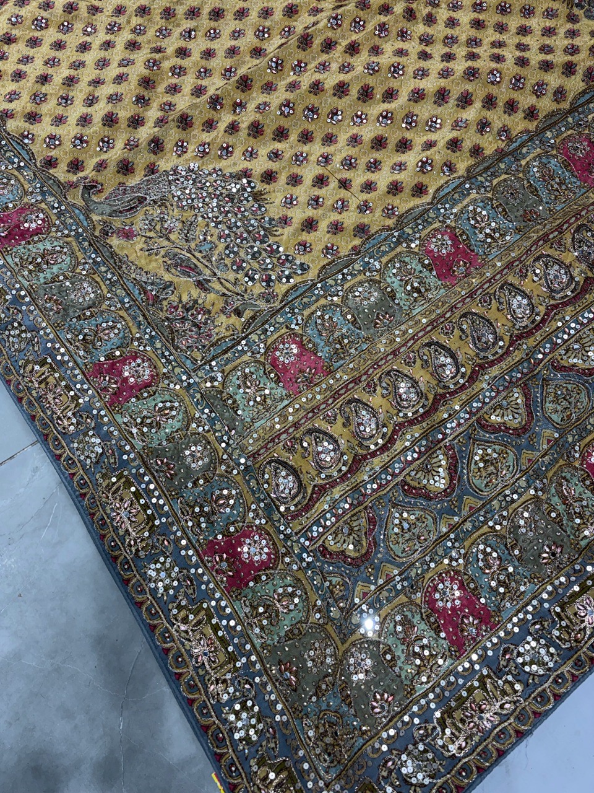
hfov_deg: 53.1
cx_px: 297
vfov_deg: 67.3
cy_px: 396
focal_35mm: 26
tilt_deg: -73.4
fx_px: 595
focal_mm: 5.96
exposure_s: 1/121
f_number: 1.6
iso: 32
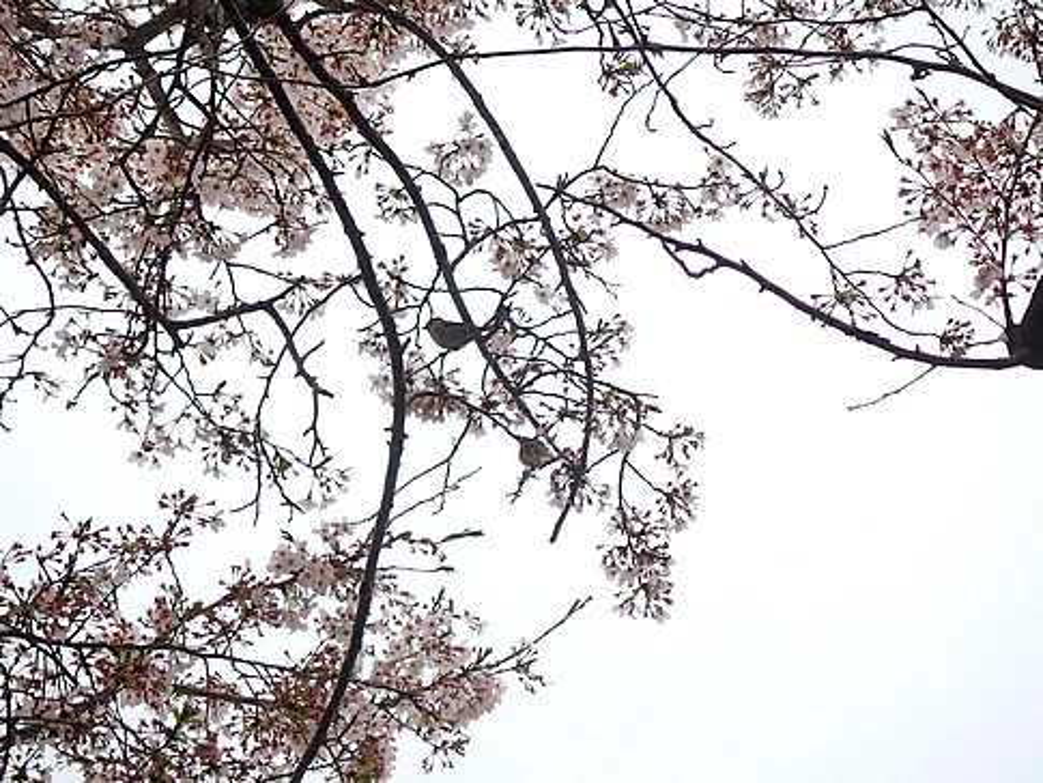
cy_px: 392
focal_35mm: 130
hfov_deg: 15.2
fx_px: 3918
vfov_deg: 11.4
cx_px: 522
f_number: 2.7
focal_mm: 23.5
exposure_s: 1/2000
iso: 100
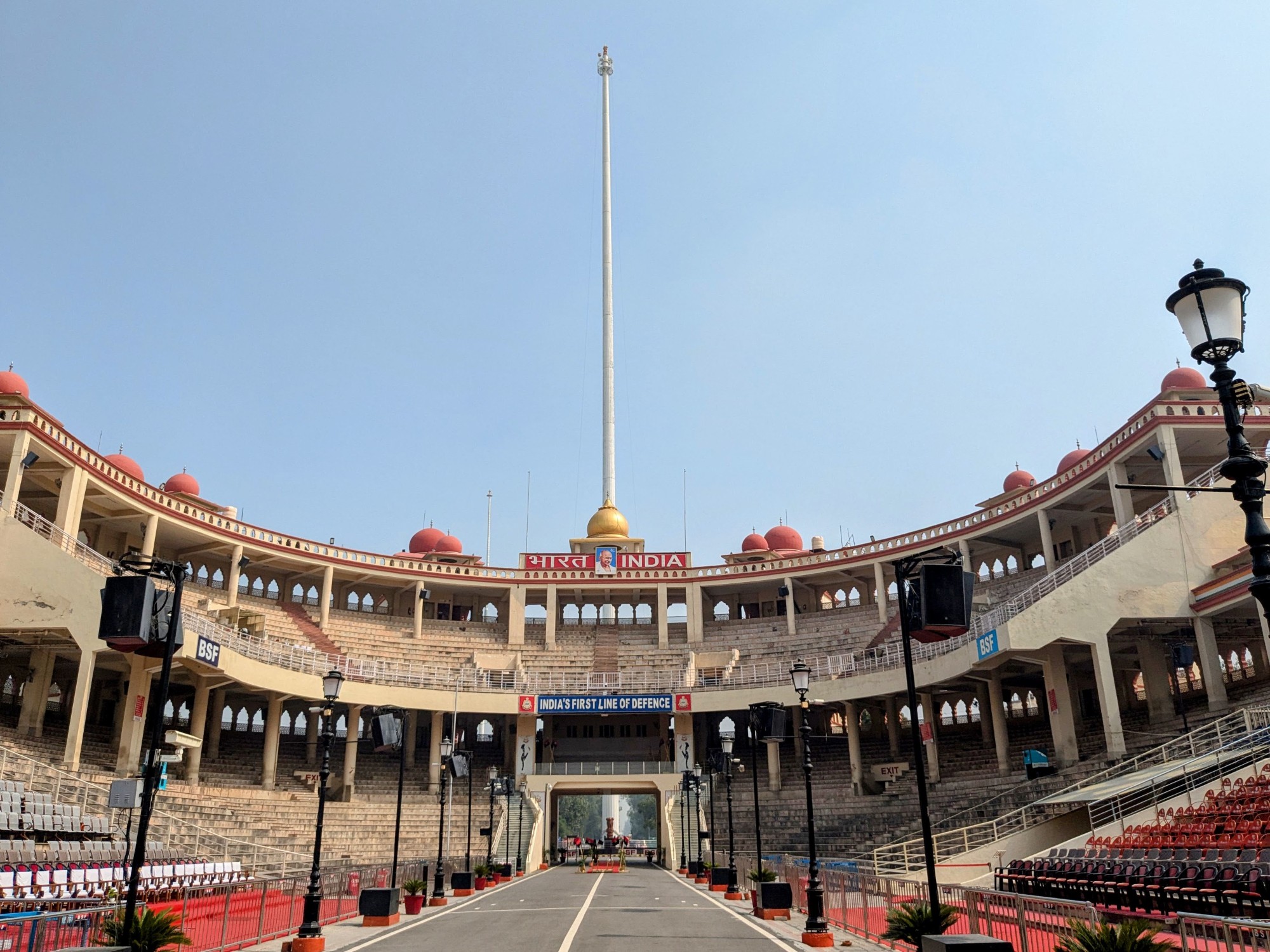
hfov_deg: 65.3
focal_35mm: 27
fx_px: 991
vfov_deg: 51.4
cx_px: 635
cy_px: 476
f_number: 1.73
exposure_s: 1/3891
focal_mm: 4.38
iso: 67
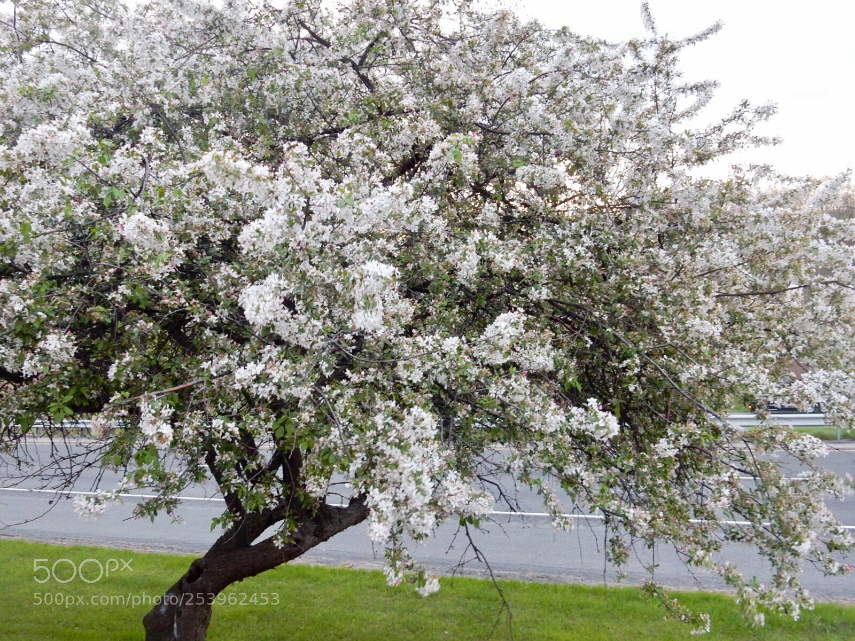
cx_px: 428
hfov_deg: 51.4
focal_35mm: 36
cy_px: 320
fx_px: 889
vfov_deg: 39.7
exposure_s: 1/10
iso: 400
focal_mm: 6.4
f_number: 4
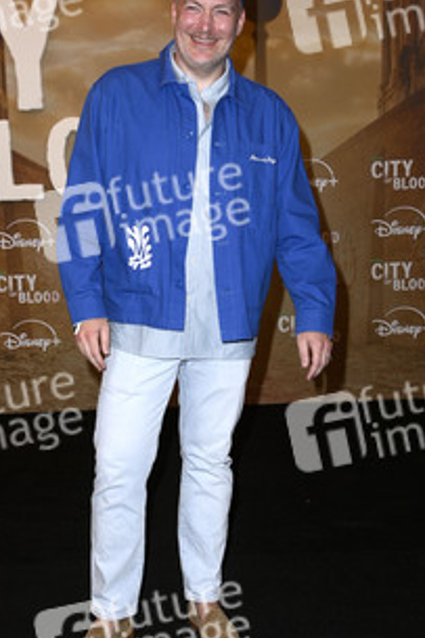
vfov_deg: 31.9
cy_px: 318
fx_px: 1117
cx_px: 203
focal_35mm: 63
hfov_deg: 21.5
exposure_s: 1/250
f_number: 5.6
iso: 400
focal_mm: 48
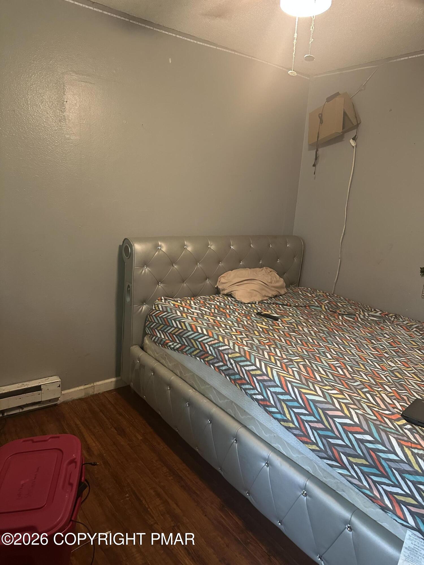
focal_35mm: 24
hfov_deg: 56.8
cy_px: 282
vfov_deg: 71.6
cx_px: 212
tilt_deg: -12.3
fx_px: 392
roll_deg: -3.7
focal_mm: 6.86
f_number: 1.78
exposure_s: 1/40
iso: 640
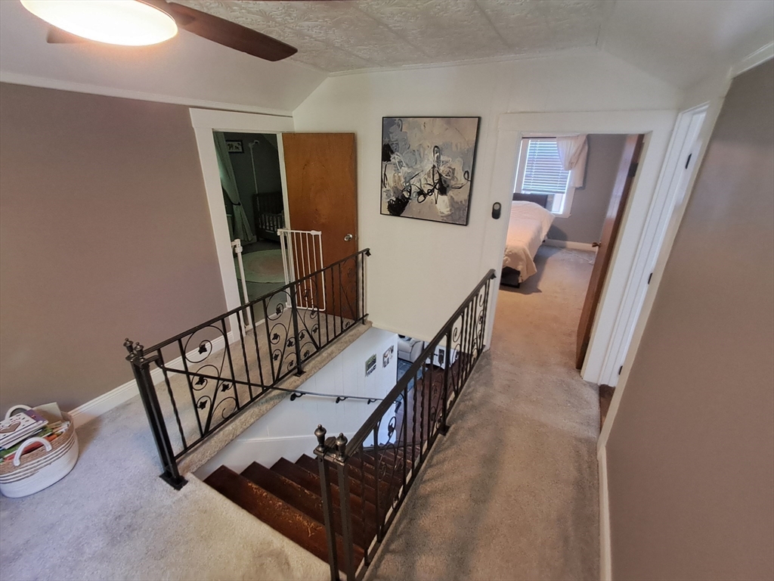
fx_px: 358
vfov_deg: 78.1
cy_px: 290
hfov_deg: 94.5
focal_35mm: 16
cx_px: 387
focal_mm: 1.64
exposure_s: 1/24
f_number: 2.2
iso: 250
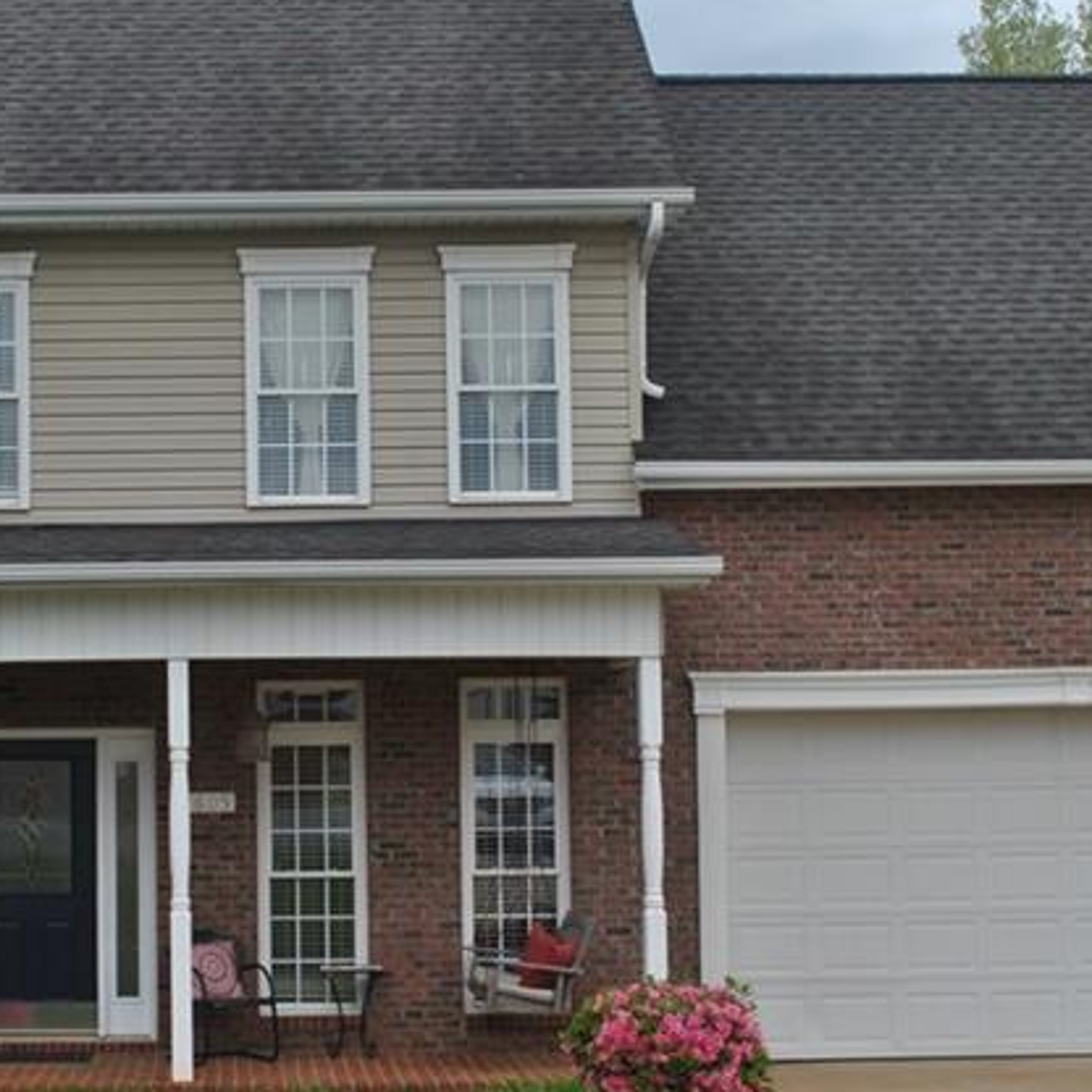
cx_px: 236
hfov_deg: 24.6
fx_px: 2463
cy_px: 630
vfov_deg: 25.0
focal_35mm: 69
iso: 100
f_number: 8
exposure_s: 1/250
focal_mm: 22
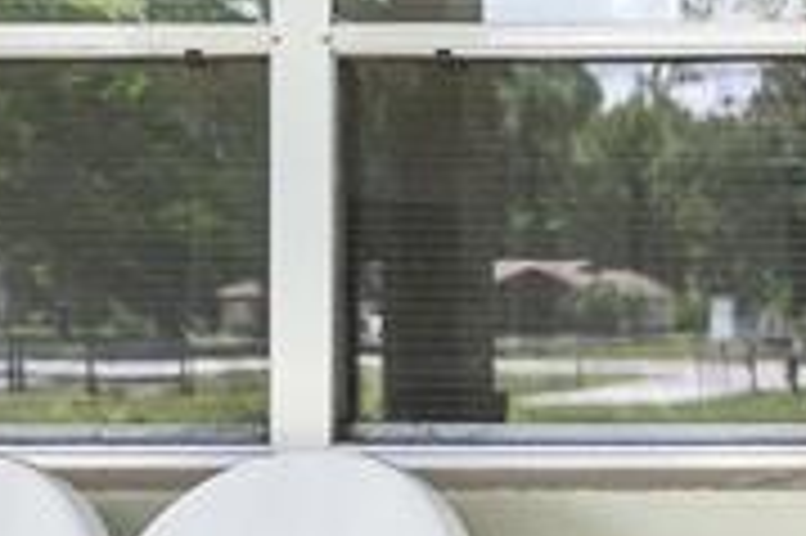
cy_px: 288
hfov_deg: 18.0
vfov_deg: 17.0
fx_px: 1789
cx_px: 1585
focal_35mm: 80
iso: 320
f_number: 8
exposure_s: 1/40
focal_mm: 14
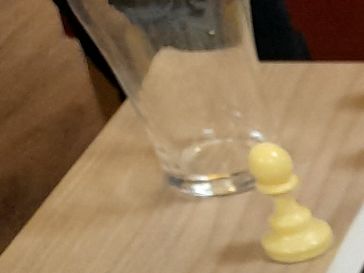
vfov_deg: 9.1
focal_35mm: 147
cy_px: 645
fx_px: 1546
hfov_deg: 10.5
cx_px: 1004
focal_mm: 4.6
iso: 160
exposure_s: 1/50
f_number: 2
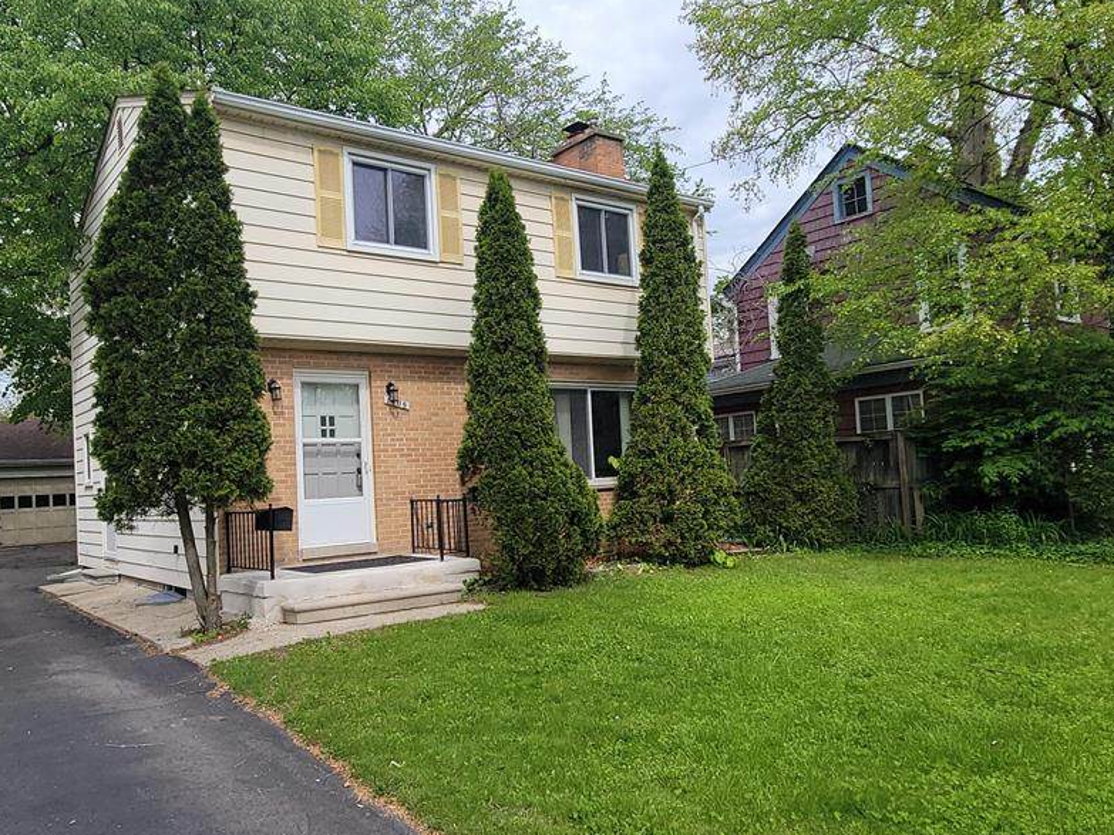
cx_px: 498
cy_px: 447
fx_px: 547
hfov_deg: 90.7
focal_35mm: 17
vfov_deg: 74.6
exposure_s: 1/1038
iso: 50
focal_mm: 2.2
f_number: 2.2
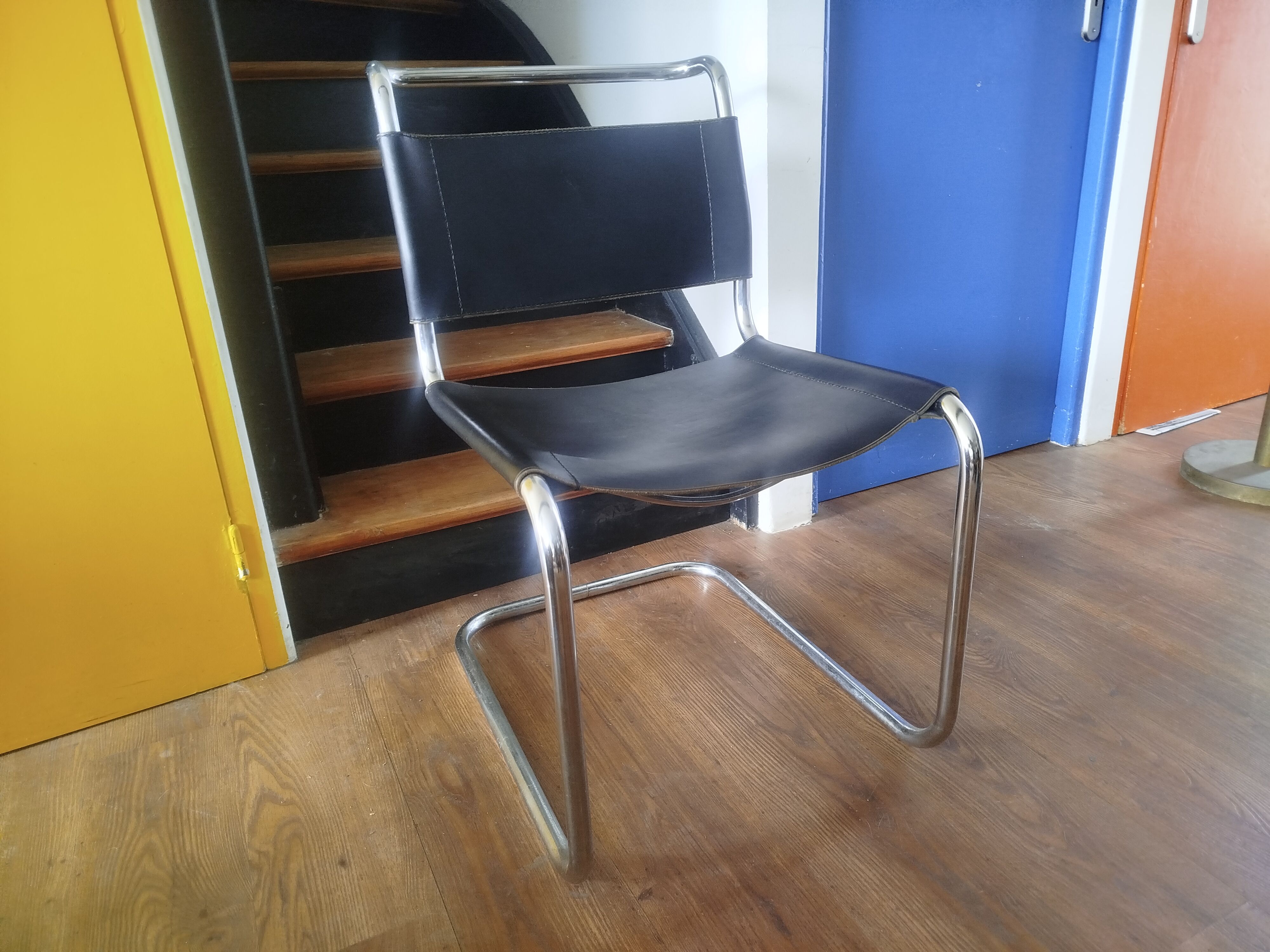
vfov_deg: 56.8
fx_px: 881
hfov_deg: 71.6
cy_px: 476
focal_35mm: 24
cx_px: 635
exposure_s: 1/33
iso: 160
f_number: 1.7
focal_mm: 5.31
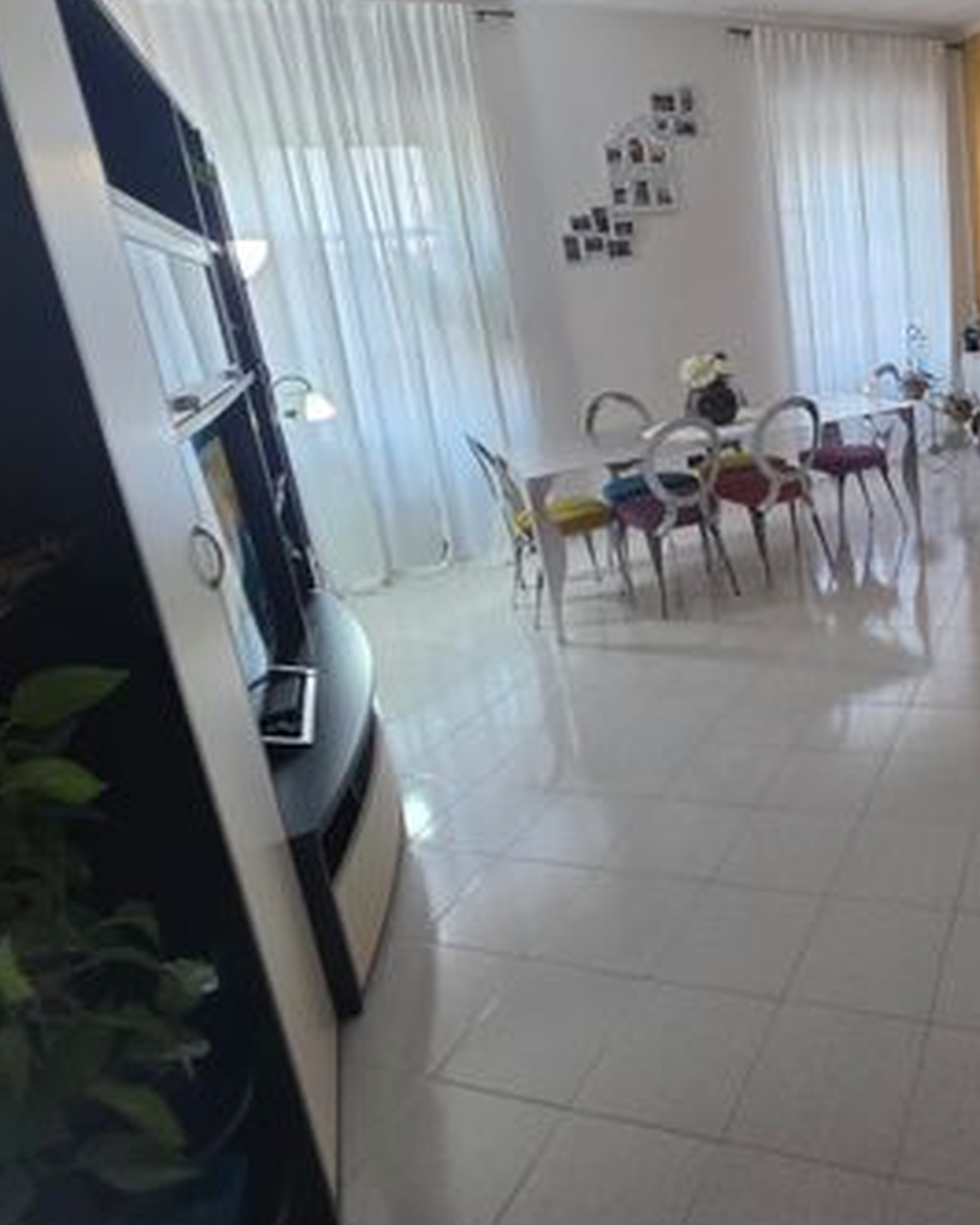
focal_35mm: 23
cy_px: 481
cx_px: 854
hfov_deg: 54.3
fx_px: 833
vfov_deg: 71.7
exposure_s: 1/50
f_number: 1.9
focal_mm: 2.2
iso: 320
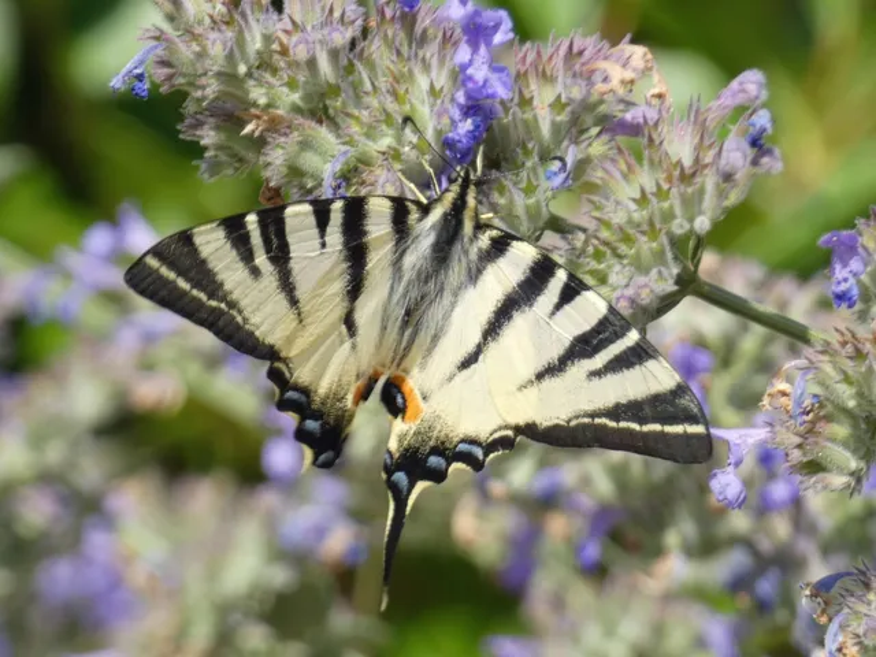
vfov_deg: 3.4
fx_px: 11135
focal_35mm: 440
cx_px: 438
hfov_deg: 4.5
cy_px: 328
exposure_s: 1/100
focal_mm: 78.8
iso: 80
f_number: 5.6
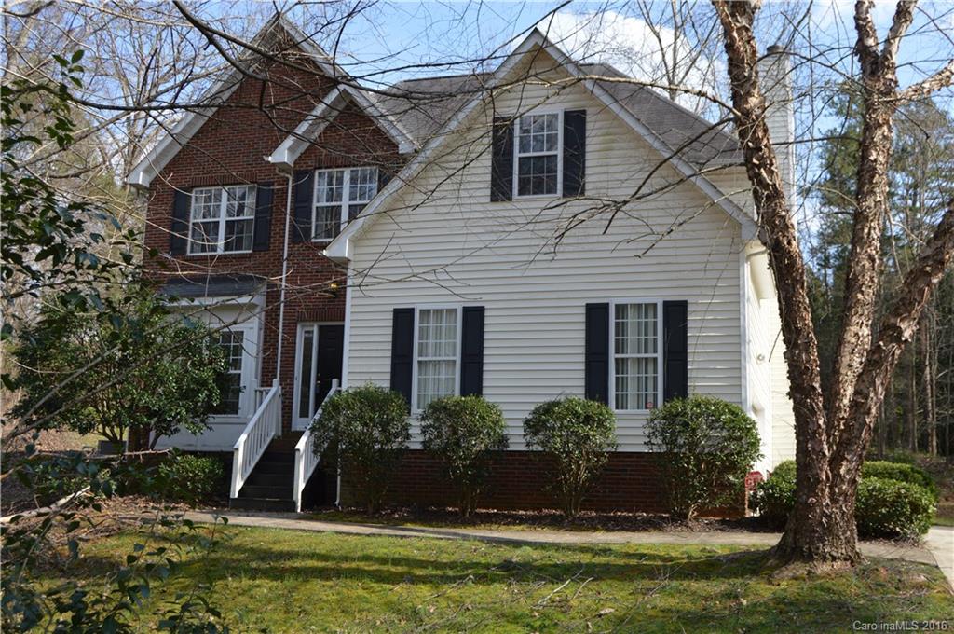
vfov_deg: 34.1
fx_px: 1032
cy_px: 317
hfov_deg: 49.6
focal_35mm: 39
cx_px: 477
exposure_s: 1/200
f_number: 7.1
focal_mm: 26
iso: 100
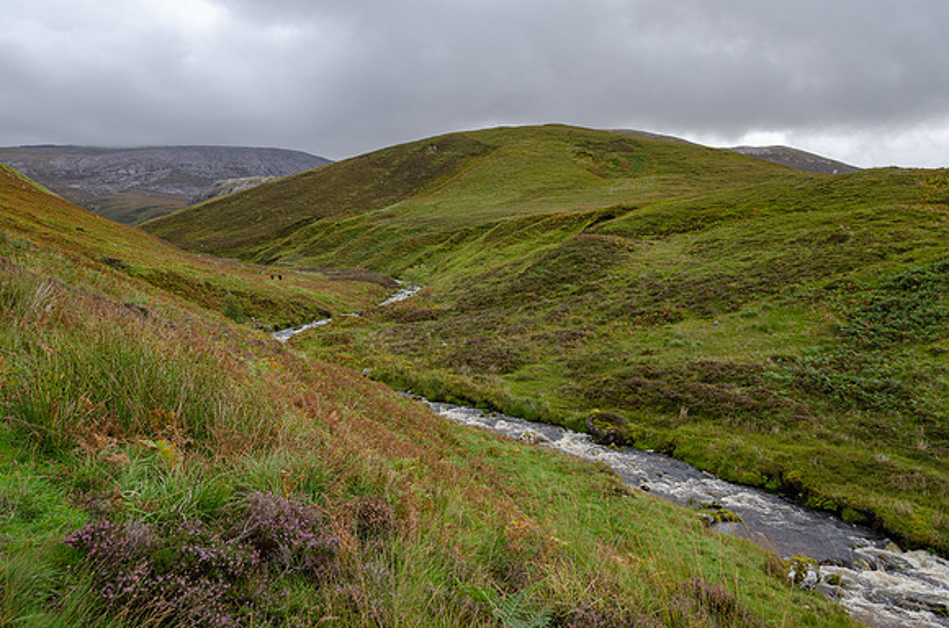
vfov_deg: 47.7
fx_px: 710
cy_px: 314
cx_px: 474
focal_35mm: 27
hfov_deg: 67.5
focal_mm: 18
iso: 200
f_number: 5
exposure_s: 1/320
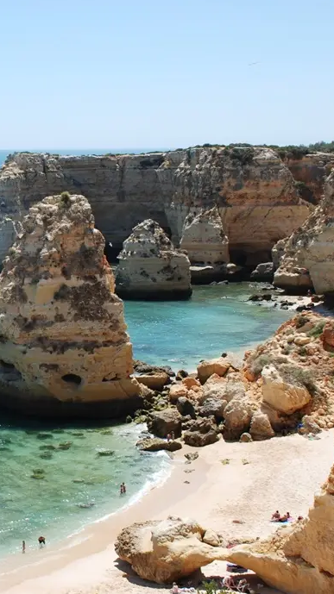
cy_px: 294
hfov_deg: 18.6
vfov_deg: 33.8
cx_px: -35
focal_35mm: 62
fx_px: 977
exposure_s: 1/200
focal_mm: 26
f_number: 7.1
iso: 100
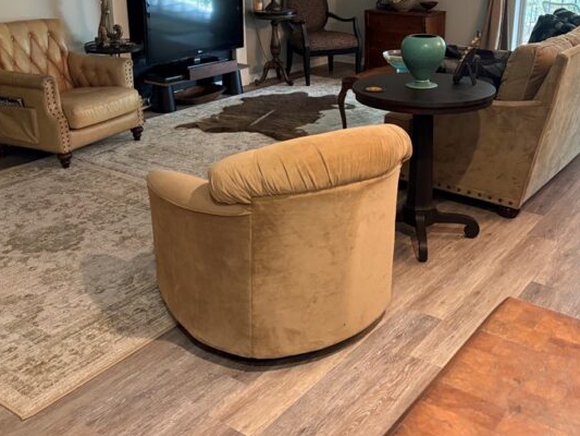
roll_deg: -0.2
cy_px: 132
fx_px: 654
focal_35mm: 39
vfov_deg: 36.3
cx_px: 351
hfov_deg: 47.5
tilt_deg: -16.5
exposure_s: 1/60
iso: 320
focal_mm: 5.96
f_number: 1.6
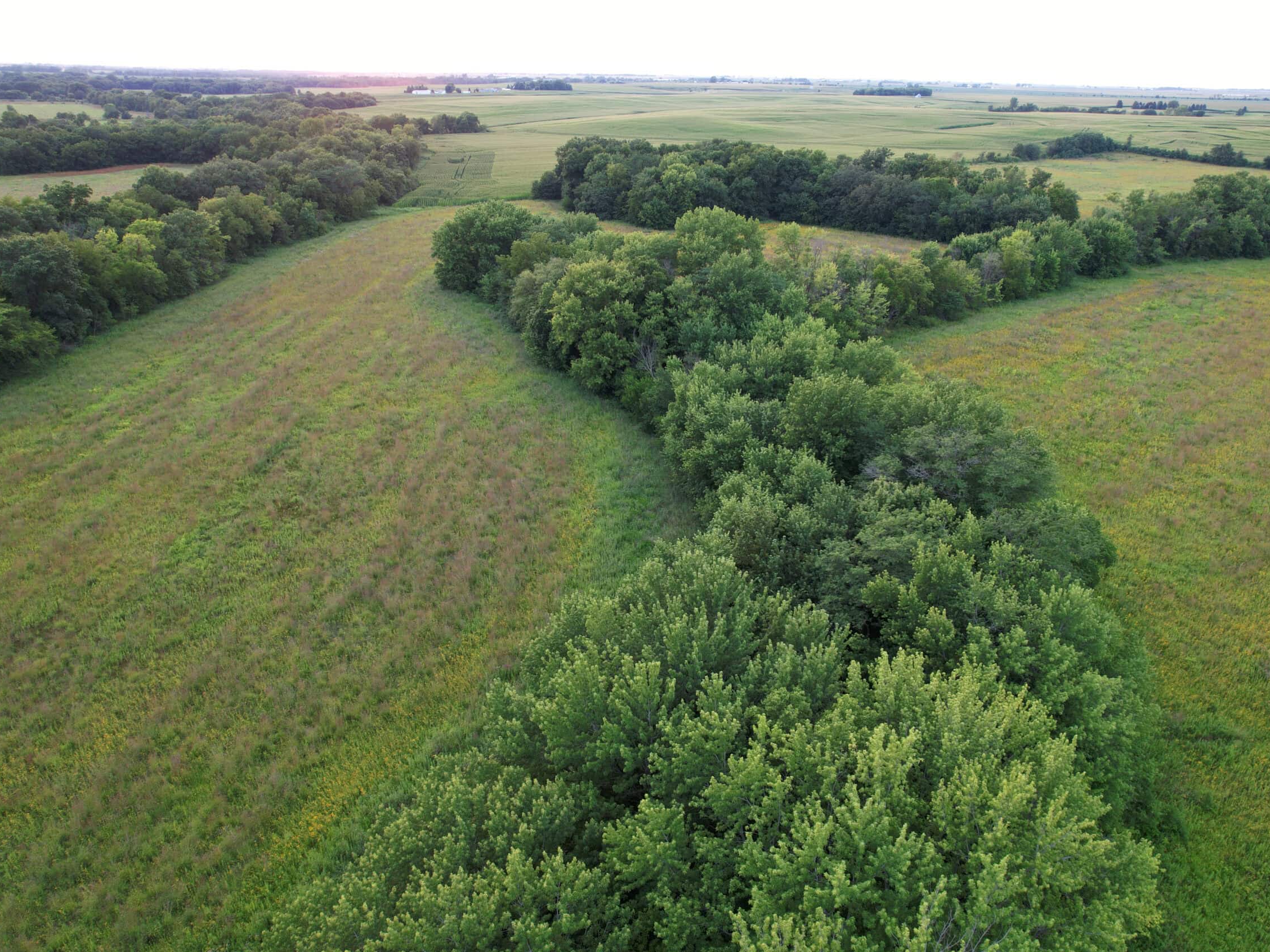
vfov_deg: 56.8
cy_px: 479
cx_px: 705
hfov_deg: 71.4
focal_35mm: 24
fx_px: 881
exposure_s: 1/30
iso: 100
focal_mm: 8.4
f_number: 2.8
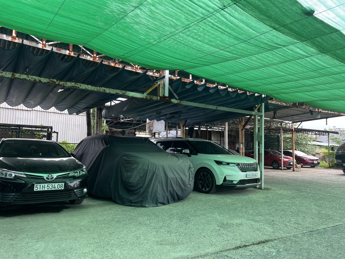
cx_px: 172
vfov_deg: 53.1
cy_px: 130
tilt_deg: +4.1
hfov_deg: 67.3
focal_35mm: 26
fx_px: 259
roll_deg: -1.2
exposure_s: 1/121
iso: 40
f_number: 1.5
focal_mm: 5.7
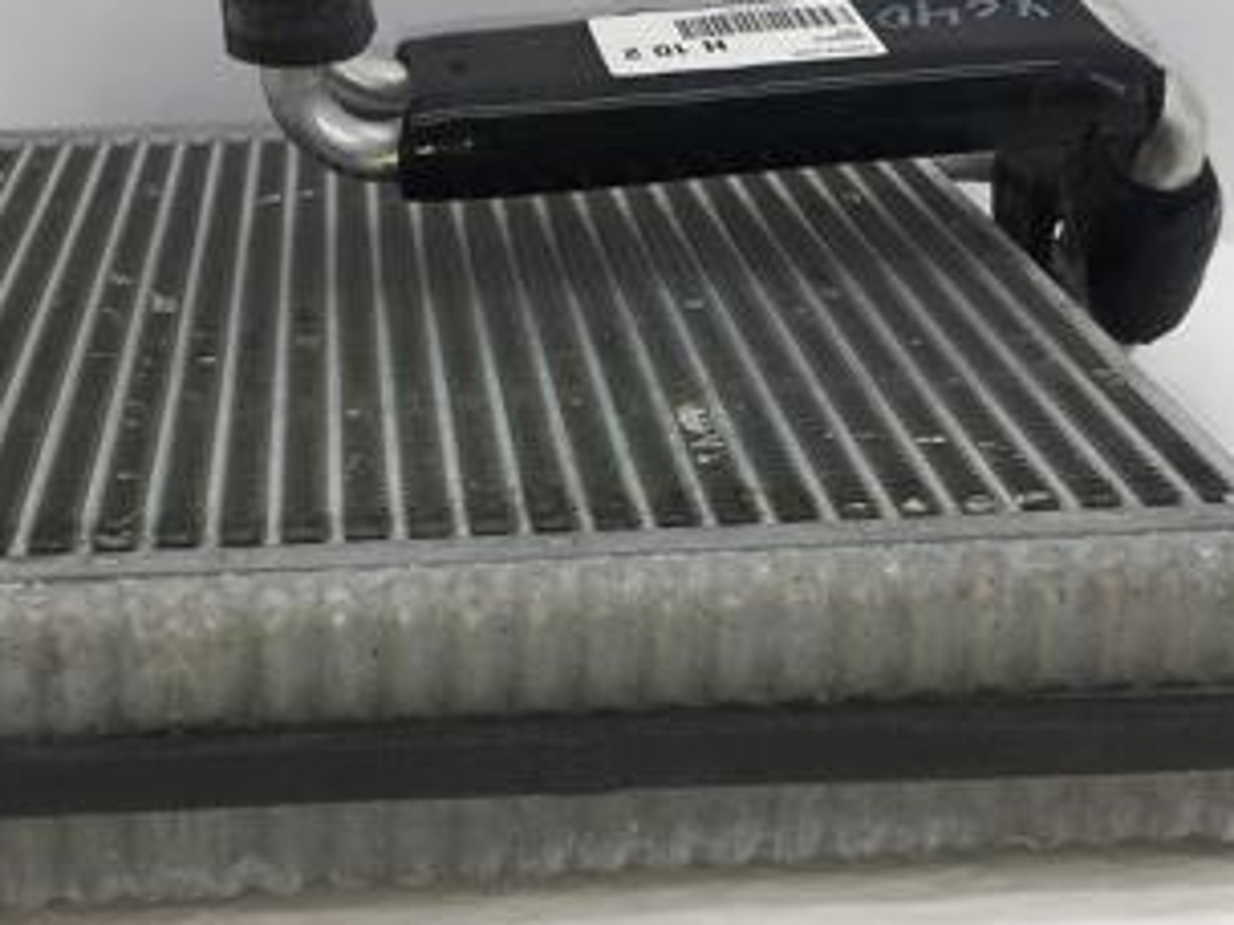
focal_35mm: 61
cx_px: 540
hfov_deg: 31.6
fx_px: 2175
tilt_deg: -15.9
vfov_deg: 23.9
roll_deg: +0.9
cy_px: 280
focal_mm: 4.15
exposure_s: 1/349
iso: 25
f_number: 2.2
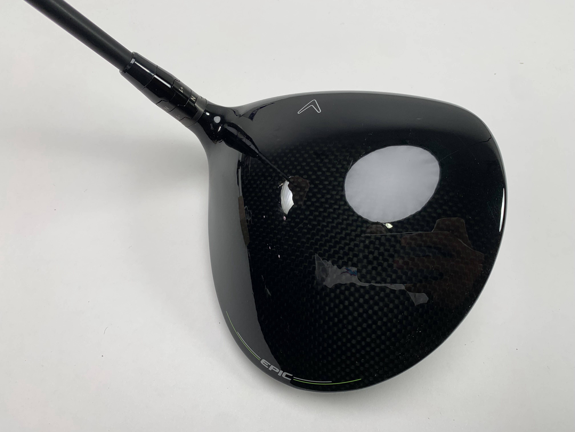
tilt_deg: -63.1
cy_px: 216
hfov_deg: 67.3
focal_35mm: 26
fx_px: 432
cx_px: 288
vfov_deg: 53.1
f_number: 1.8
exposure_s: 1/198
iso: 25
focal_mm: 4.25
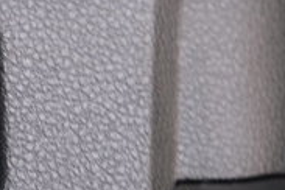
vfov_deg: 6.7
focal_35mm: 204
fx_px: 1615
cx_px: -157
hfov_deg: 9.8
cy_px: 18
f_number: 4
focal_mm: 32.9
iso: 320
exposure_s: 1/30
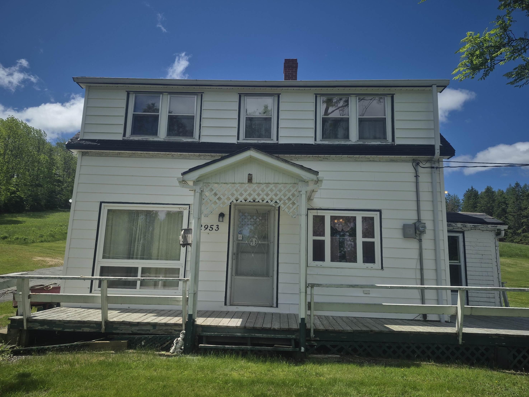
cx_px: 258
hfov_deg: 71.6
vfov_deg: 56.8
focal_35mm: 24
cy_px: 201
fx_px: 367
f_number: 1.8
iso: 25
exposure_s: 1/1464
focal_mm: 5.4
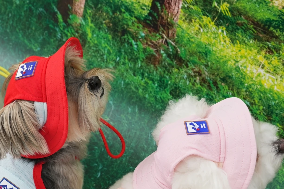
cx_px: 85
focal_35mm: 102
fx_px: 805
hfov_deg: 19.9
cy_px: 122
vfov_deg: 13.4
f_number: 7.1
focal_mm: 56
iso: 400
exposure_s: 1/160
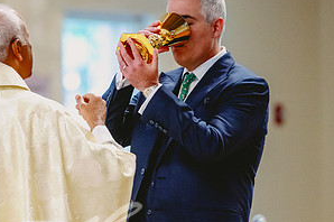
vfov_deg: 3.5
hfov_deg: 5.3
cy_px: 138
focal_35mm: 390
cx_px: 77
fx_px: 3614
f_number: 2.8
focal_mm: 200
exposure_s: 1/320
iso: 2500
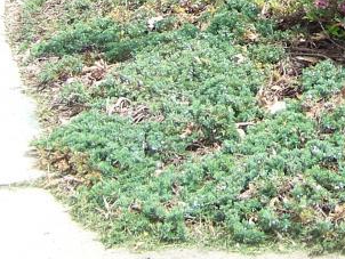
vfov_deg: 11.7
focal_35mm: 122
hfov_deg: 15.8
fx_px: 1217
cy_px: -115
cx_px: 356
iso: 64
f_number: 2.8
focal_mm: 5.85
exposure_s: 1/320
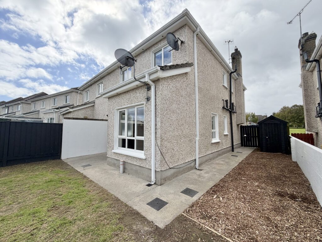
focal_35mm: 14
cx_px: 161
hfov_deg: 102.1
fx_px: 130
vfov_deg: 85.7
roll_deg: +0.3
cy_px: 121
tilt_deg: +3.3
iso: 32
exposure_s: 1/1189
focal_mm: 2.22
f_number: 2.2
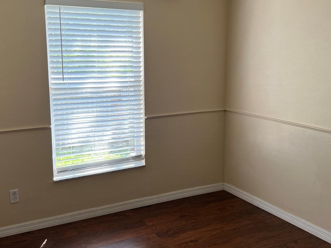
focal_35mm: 38
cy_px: 110
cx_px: 146
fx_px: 363
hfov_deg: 48.9
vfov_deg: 37.7
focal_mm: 5.7
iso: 50
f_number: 1.5
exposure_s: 1/145
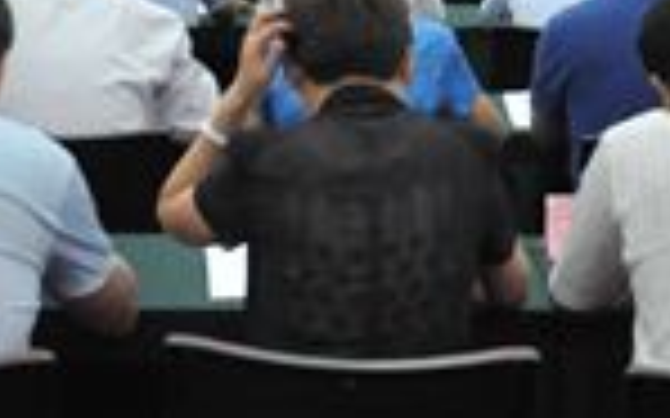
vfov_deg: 9.9
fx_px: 2355
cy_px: -169
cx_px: 265
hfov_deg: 16.2
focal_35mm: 129
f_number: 3.8
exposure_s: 1/125
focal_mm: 21
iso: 1600
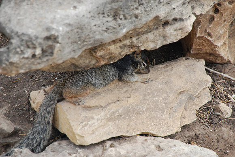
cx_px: 118
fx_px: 1960
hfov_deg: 6.9
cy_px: 78
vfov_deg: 4.6
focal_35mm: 300
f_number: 6.3
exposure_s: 1/320
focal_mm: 200
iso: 400
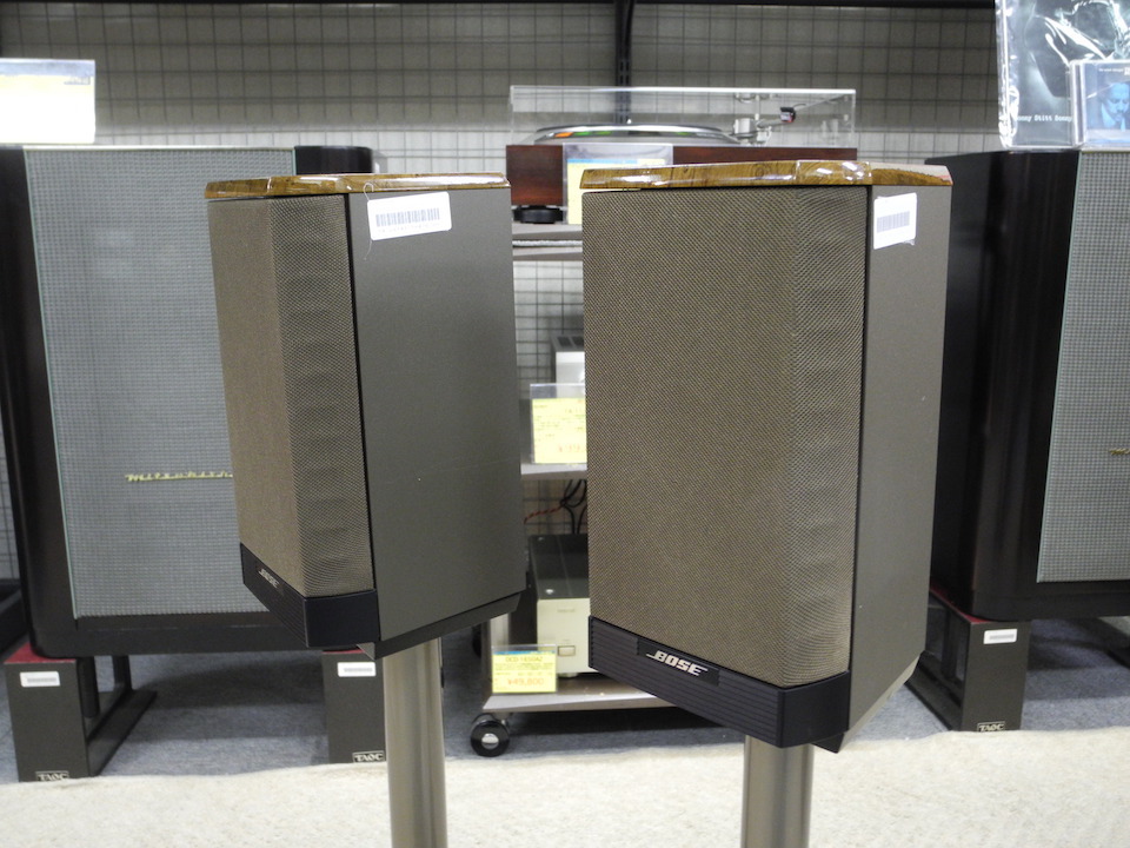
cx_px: 565
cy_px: 424
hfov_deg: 56.8
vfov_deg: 44.2
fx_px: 1045
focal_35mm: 32
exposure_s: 1/18.8
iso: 400
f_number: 2.8
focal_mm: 6.8
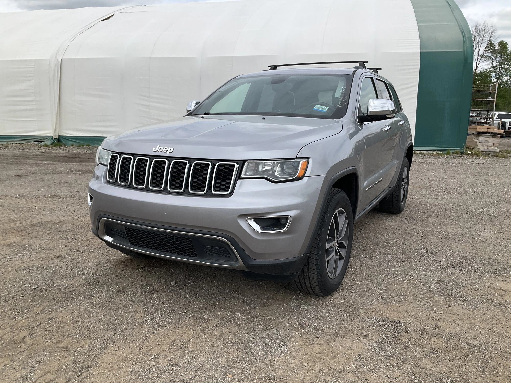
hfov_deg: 61.7
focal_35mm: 29
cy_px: 192
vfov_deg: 48.2
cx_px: 256
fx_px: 428
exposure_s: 1/1912
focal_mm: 3
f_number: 1.8
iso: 25
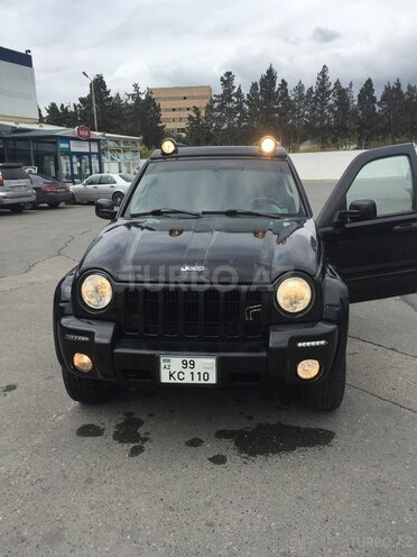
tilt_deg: -11.4
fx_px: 466
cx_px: 208
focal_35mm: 29
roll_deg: +1.5
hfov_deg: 48.2
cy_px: 278
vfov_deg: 61.7
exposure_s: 1/1721
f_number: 2.2
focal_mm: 4.15
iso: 32
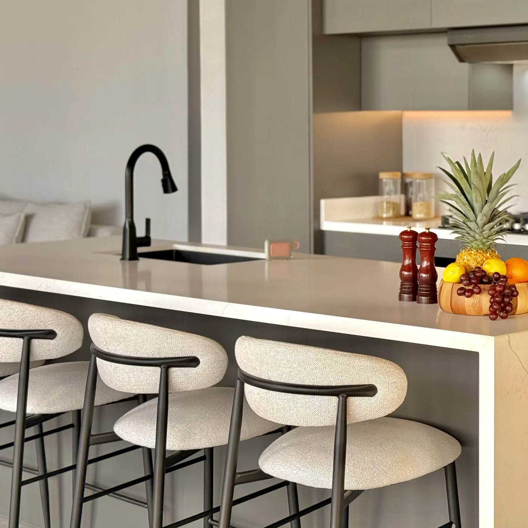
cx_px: 424
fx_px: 1346
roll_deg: -0.5
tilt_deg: -2.1
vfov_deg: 22.1
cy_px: 175
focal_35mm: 78
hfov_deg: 21.9
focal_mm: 6.76
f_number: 1.78
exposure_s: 1/297
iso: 80
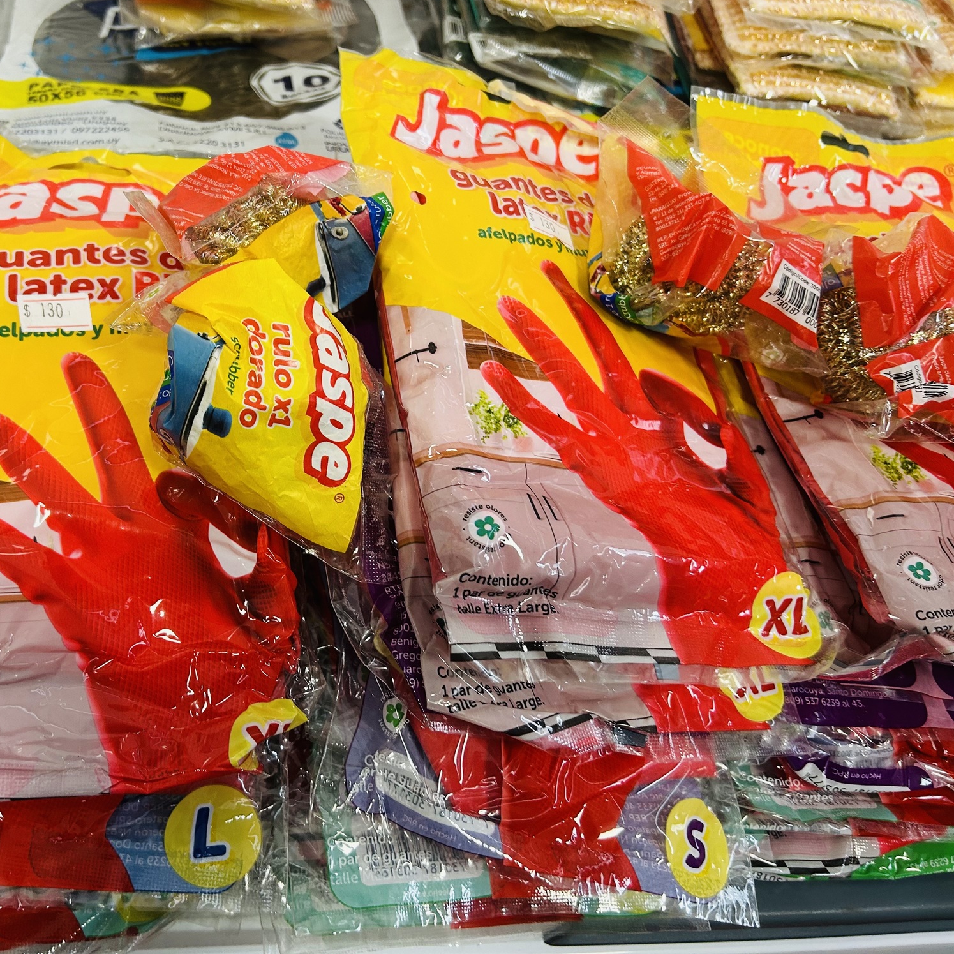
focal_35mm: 31
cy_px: 473
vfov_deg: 52.5
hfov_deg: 51.6
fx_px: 967
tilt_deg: -52.0
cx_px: 322
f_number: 1.5
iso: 125
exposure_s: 1/50
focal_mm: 5.7
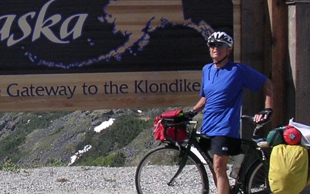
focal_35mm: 101
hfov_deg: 20.2
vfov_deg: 13.0
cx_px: 28
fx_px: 853
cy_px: 89
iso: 100
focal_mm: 5.8
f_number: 5.6
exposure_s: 1/291
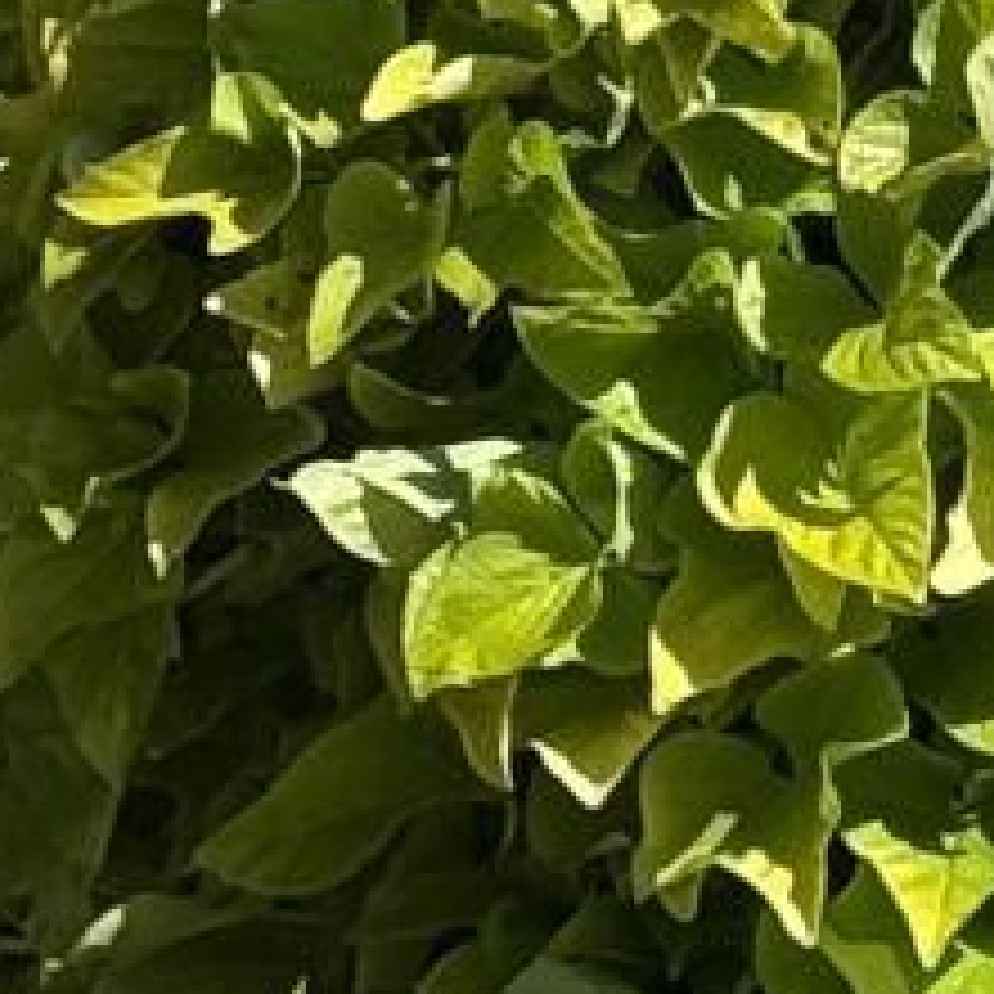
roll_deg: -1.6
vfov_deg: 4.4
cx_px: 1115
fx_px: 12475
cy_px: -2078
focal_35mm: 384
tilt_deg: +2.3
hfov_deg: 4.6
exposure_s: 1/4098
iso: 80
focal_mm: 6.76
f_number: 1.78
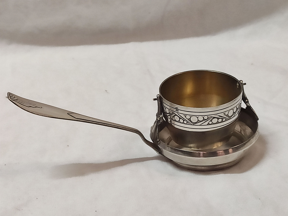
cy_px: 108
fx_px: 216
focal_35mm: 26
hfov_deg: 67.3
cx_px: 144
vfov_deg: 53.1
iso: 427
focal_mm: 4.77
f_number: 1.75
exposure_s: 1/33
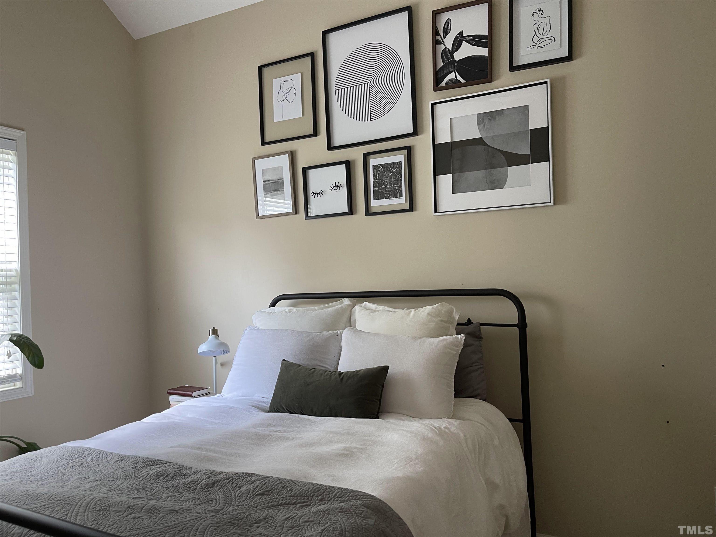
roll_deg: +1.4
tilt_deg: +1.4
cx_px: 358
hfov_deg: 67.3
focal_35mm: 26
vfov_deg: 53.1
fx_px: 538
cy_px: 268
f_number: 1.6
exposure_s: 1/79
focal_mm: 5.1
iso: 125
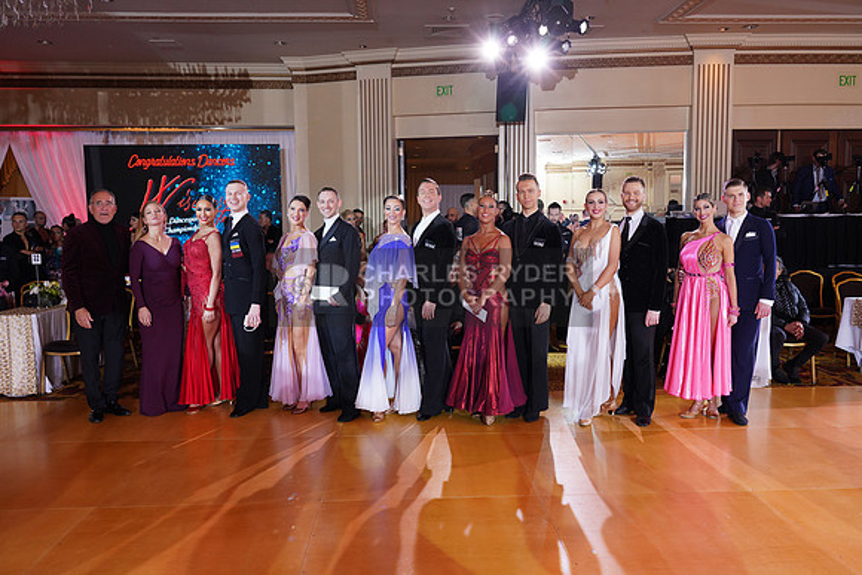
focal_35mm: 30
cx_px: 431
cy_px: 288
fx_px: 718
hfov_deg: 61.9
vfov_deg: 43.6
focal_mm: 30
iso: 1600
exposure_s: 1/200
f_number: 5.6
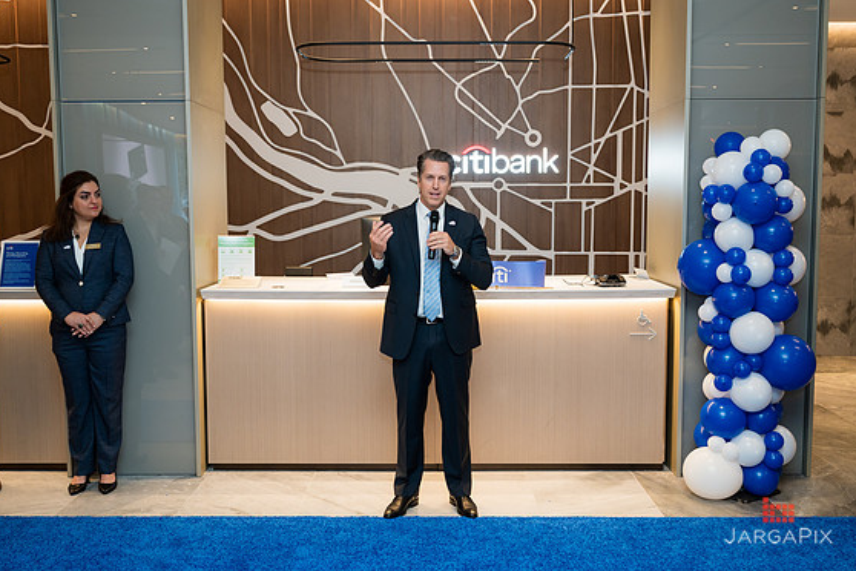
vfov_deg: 36.9
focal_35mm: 36
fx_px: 856
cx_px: 427
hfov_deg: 53.1
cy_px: 281
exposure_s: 1/160
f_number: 3.2
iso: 400
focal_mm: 34
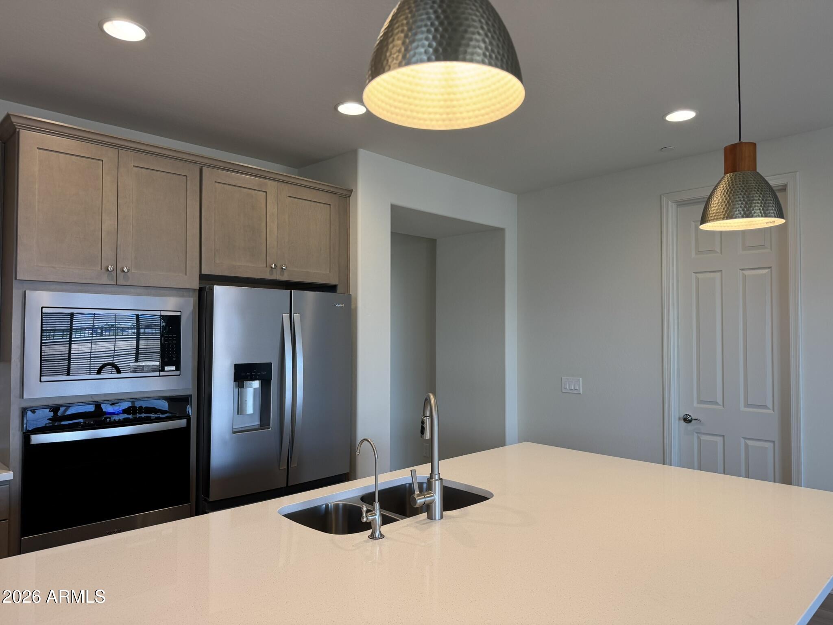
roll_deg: +0.6
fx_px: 578
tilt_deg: +0.8
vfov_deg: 56.8
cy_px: 312
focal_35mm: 24
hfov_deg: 71.6
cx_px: 416
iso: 100
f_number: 1.78
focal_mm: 6.76
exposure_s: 1/120
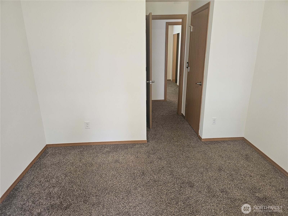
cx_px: 144
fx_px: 191
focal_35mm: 23
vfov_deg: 58.9
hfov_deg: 73.9
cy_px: 108
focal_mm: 6.3
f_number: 1.7
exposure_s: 1/120
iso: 400
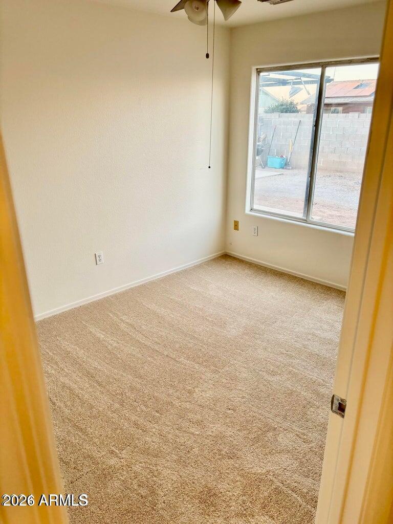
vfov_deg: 67.3
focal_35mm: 26
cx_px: 196
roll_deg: -1.5
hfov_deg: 53.1
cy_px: 262
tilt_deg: -18.9
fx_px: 394
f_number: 1.6
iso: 80
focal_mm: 5.96
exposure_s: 1/60
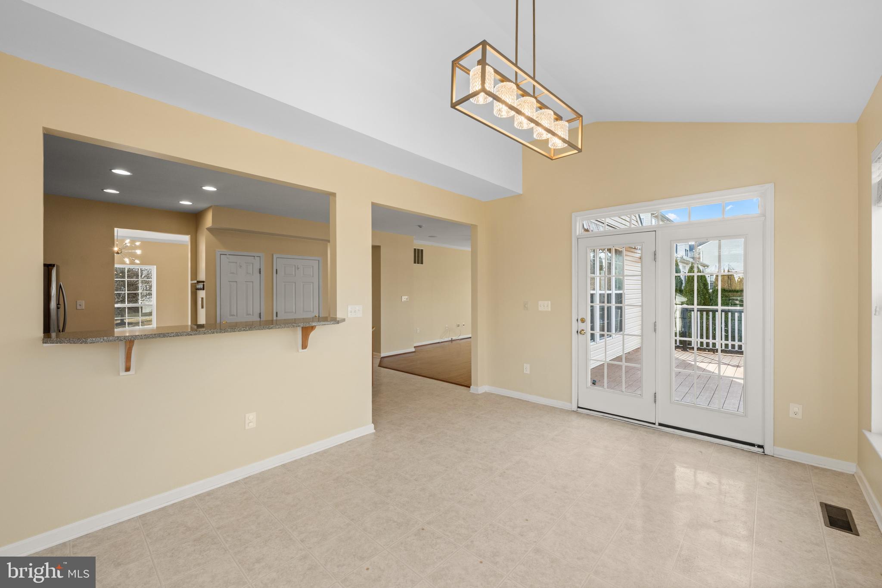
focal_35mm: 14
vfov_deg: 81.2
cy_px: 294
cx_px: 441
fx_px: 343
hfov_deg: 104.3
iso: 320
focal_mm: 14
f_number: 10
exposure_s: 1/25
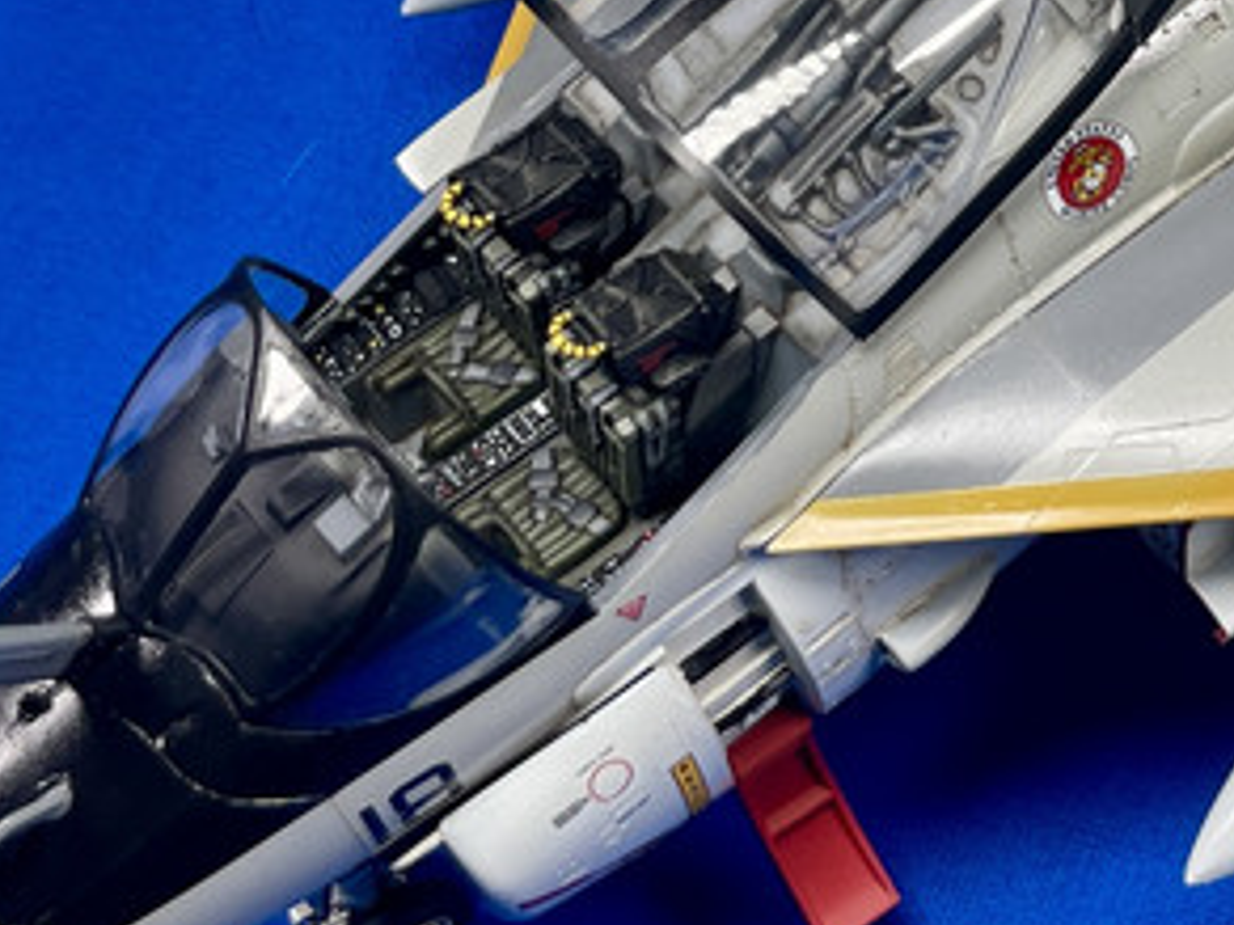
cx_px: 1595
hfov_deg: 19.1
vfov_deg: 15.1
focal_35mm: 95
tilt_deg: -57.6
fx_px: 3387
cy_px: -161
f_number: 1.6
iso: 32
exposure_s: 1/156
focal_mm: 4.2
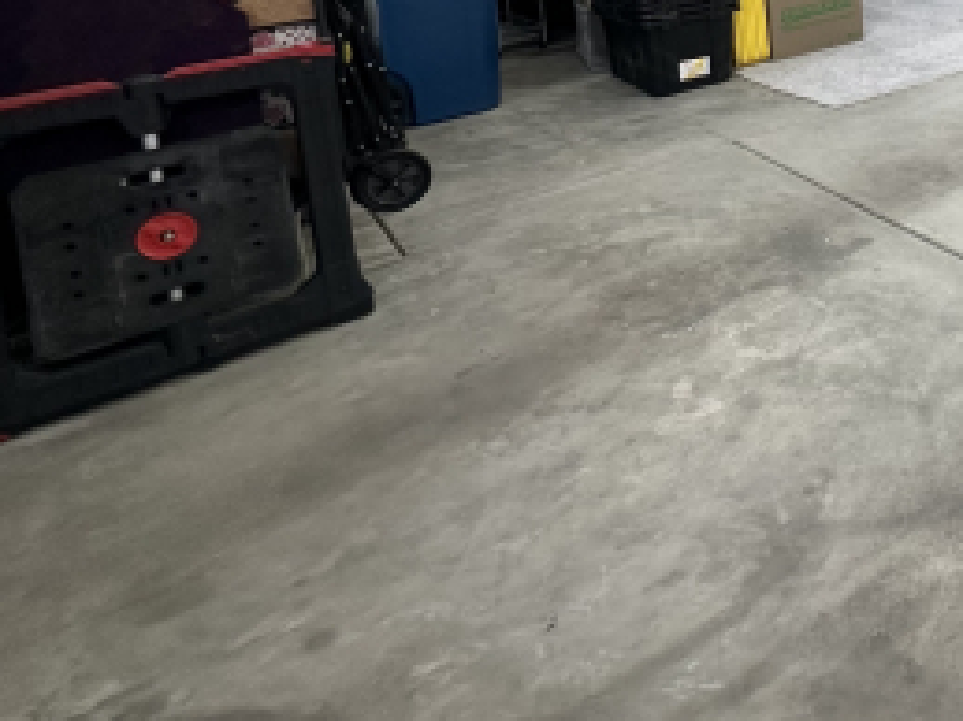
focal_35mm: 36
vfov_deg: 33.4
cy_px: -111
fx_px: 1001
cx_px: 1114
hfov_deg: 39.5
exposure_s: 1/120
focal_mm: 2.22
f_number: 2.2
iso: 160
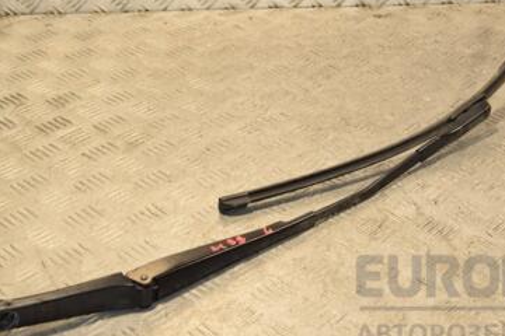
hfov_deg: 26.9
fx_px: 1052
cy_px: 90
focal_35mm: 75
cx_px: 330
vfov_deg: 18.1
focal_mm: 30
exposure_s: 1/200
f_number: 6.3
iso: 800
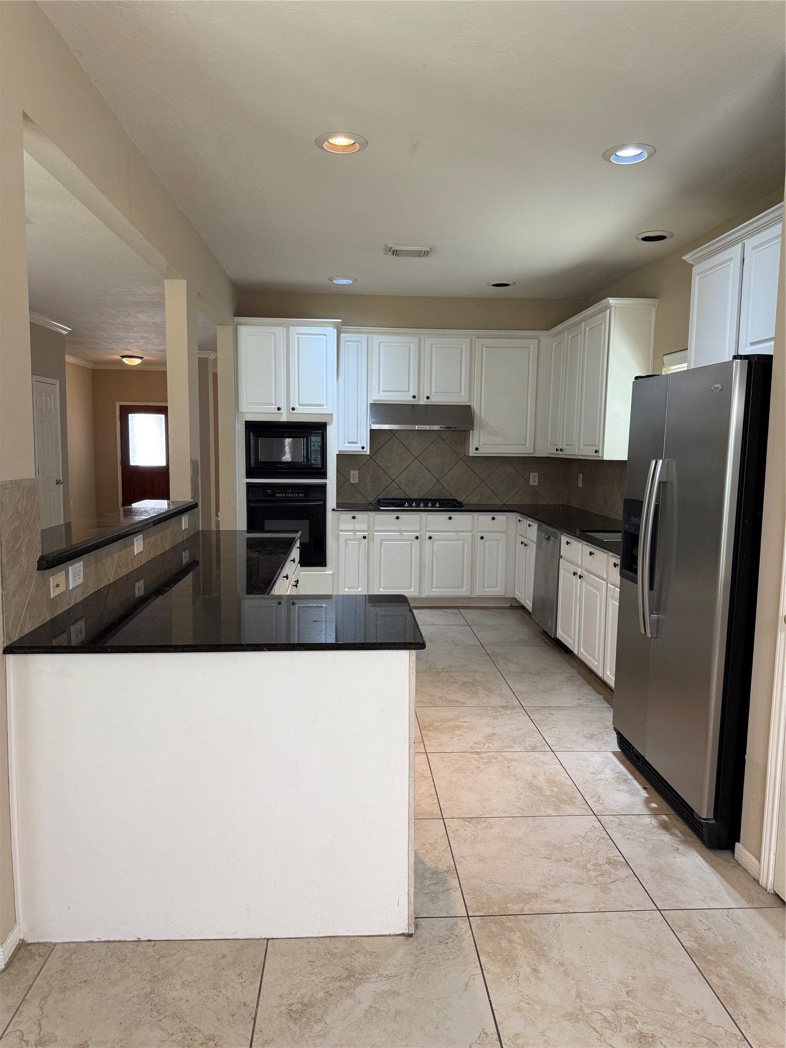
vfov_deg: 71.6
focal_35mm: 24
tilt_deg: -4.9
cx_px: 393
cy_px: 524
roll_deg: -1.0
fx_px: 727
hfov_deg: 56.8
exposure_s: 1/120
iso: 125
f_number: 1.78
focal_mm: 6.76
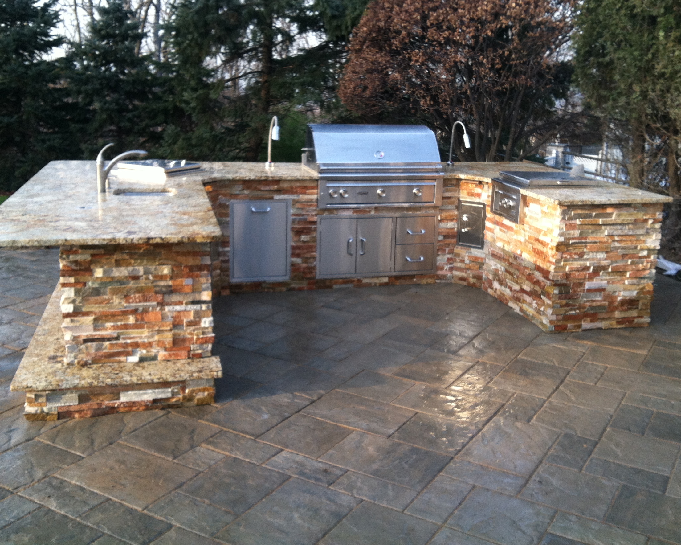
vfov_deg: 37.3
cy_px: 248
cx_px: 362
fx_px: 806
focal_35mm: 40
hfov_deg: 45.8
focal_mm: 3.85
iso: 80
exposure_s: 1/120
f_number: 2.8
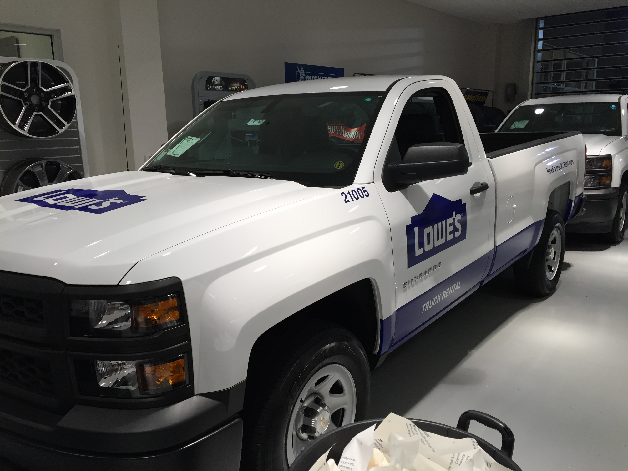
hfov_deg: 61.7
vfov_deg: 48.2
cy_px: 236
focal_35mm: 29
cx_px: 314
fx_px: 526
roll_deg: +0.7
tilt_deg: -12.2
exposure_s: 1/40
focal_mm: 4.15
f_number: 2.2
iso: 32
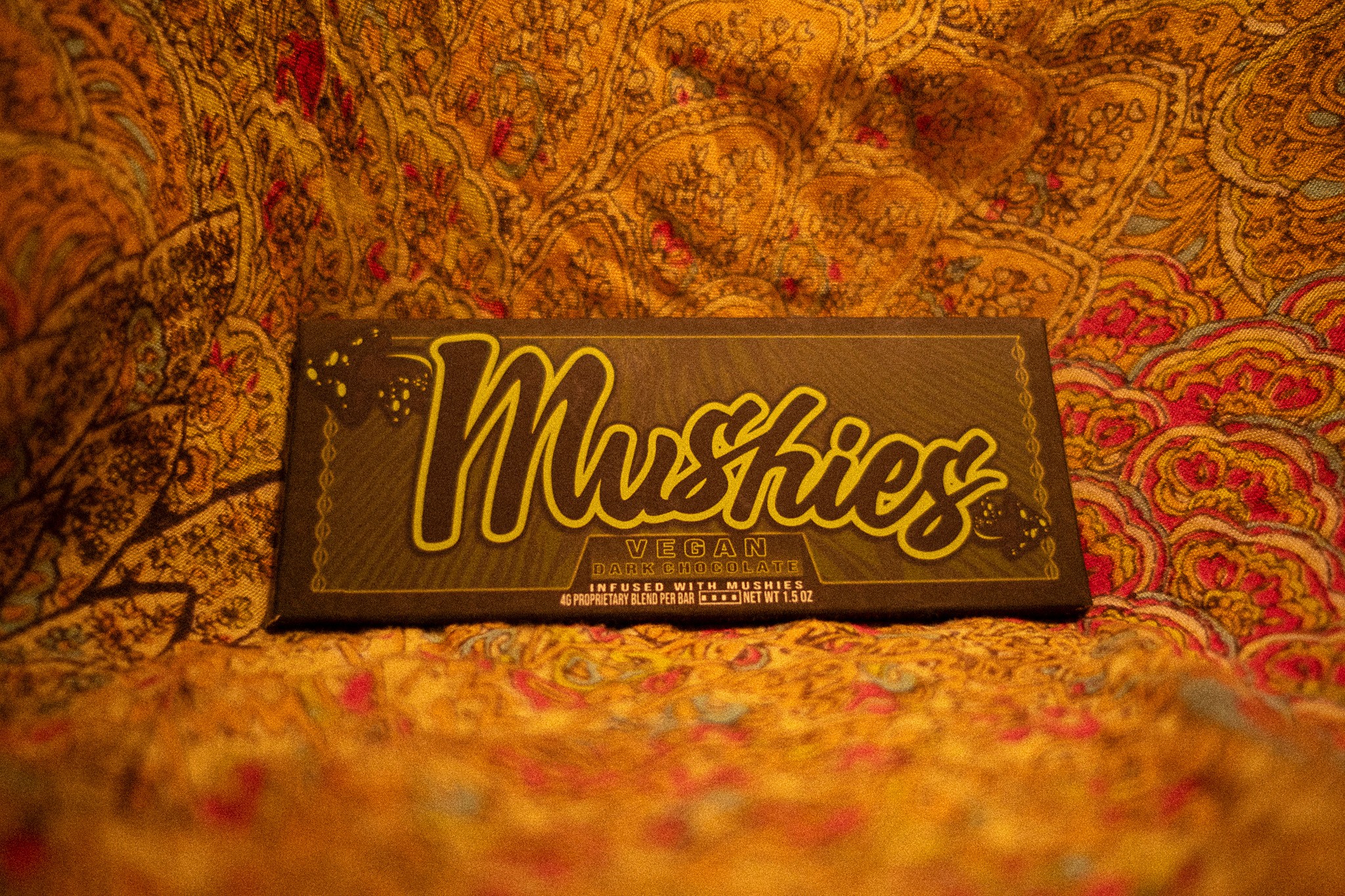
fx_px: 1307
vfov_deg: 37.8
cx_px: 672
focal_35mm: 35
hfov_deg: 54.4
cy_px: 448
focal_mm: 23
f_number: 2
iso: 400
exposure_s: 1/55
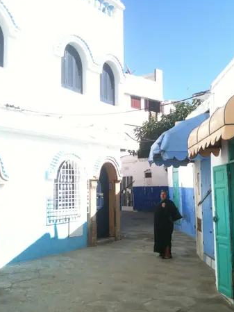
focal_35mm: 39
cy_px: 158
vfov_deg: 47.9
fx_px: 351
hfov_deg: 36.8
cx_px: 123
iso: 64
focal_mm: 3.85
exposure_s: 1/768
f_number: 2.8
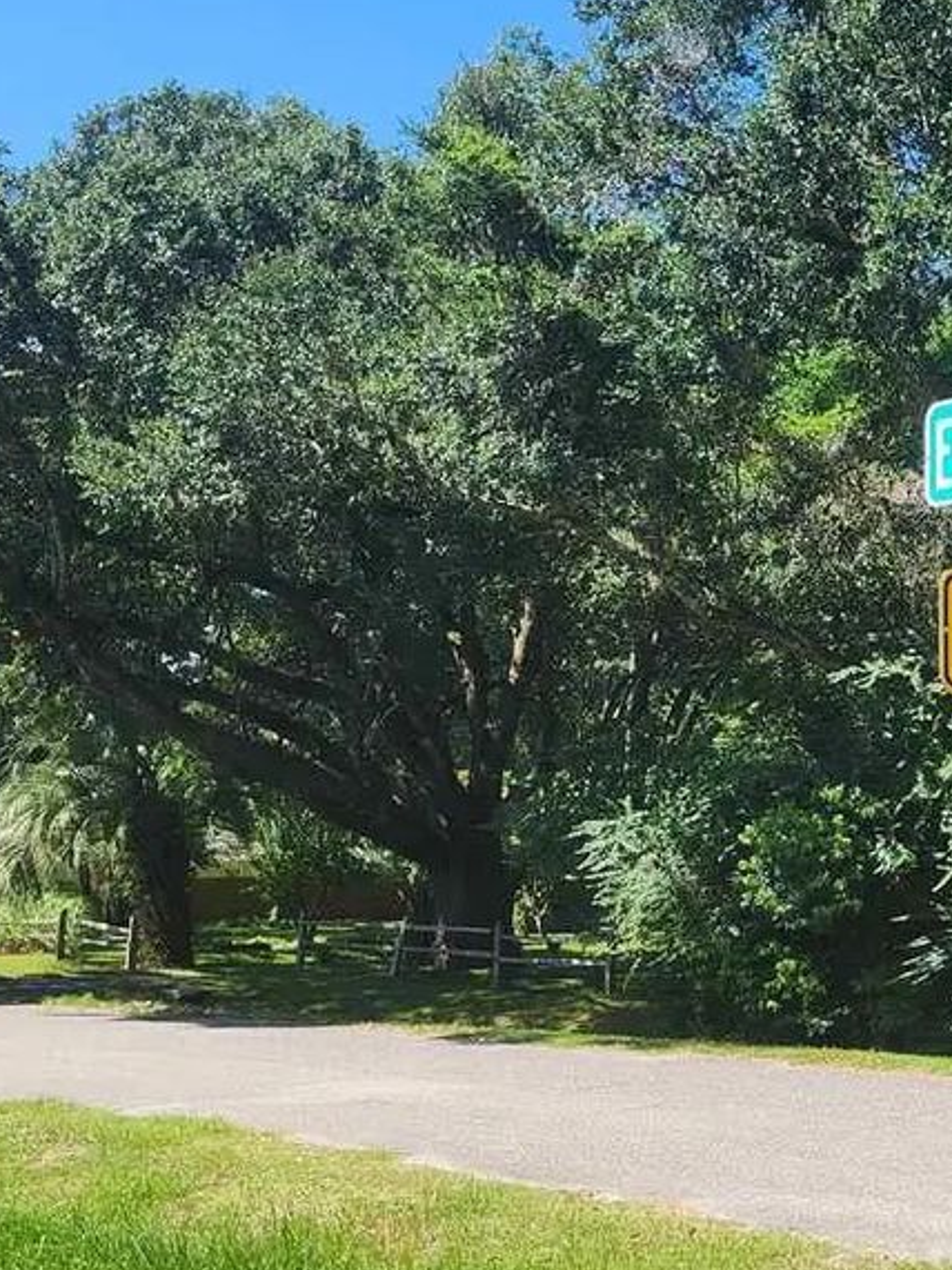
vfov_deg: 34.9
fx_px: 2018
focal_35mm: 55
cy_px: 526
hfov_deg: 24.8
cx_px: 1039
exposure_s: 1/526
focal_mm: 6.4
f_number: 1.8
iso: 12
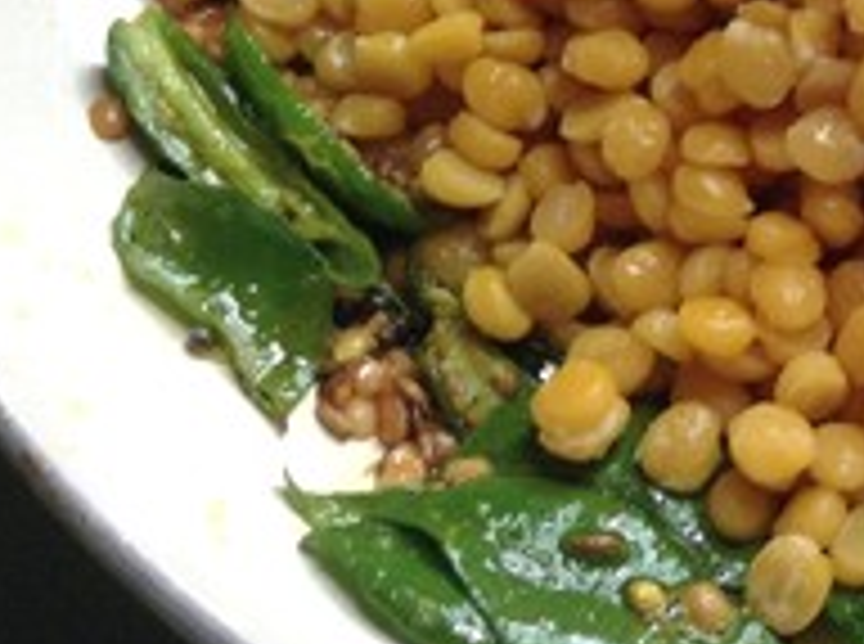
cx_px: 1098
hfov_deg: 20.9
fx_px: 2141
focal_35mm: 86
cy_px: -101
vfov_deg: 16.5
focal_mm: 3.3
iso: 64
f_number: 2.4
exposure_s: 1/24
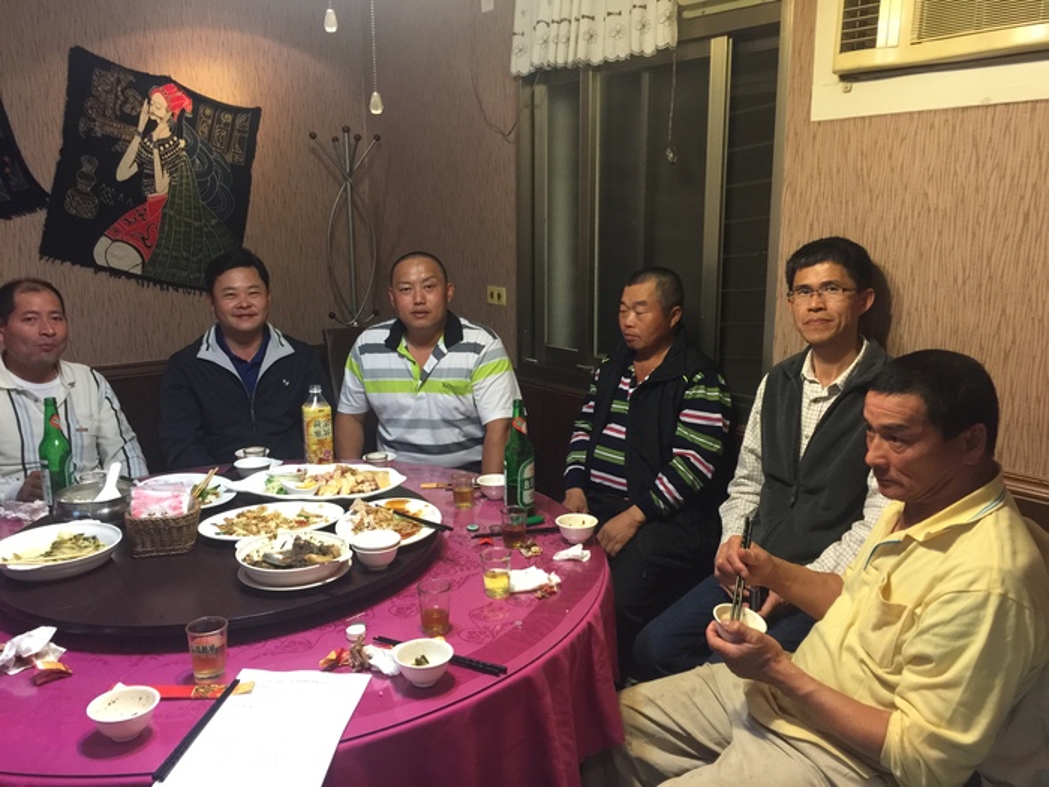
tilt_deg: -11.4
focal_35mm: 29
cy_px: 394
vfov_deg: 48.2
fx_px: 879
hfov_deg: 61.7
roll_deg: -0.4
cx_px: 524
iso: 125
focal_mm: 4.15
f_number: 2.2
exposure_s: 1/15
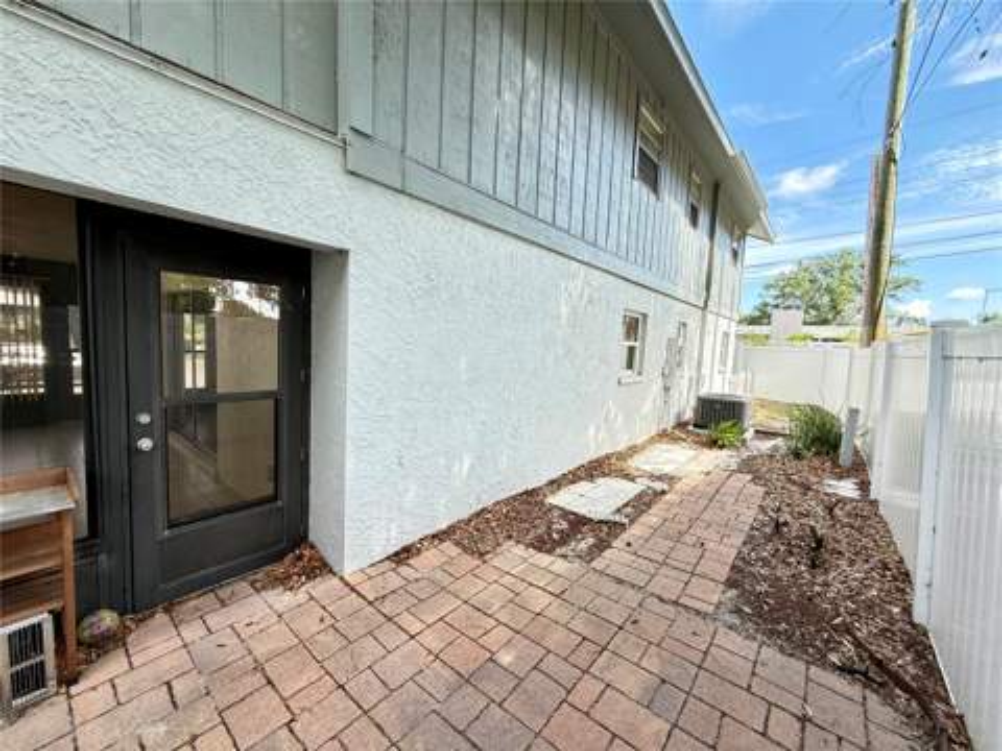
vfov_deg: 85.7
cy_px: 376
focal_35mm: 14
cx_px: 501
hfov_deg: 102.1
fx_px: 405
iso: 64
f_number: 2.2
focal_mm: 2.22
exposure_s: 1/262
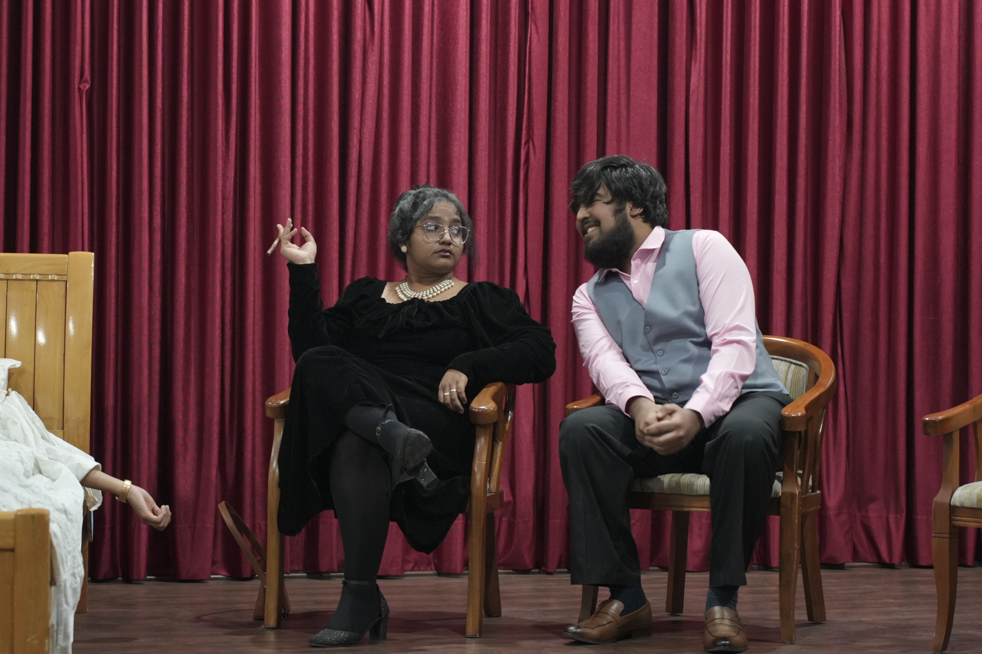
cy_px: 327
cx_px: 491
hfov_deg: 18.3
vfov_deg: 12.2
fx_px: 3055
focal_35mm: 112
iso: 3200
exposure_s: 1/100
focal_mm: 75
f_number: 2.8
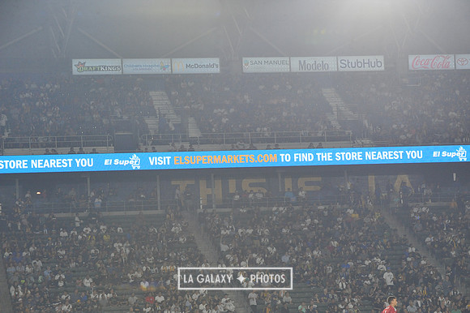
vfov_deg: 11.0
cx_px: 235
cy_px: 156
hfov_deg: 16.4
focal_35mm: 125
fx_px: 1631
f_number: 9
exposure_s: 1/320
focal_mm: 125
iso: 3200
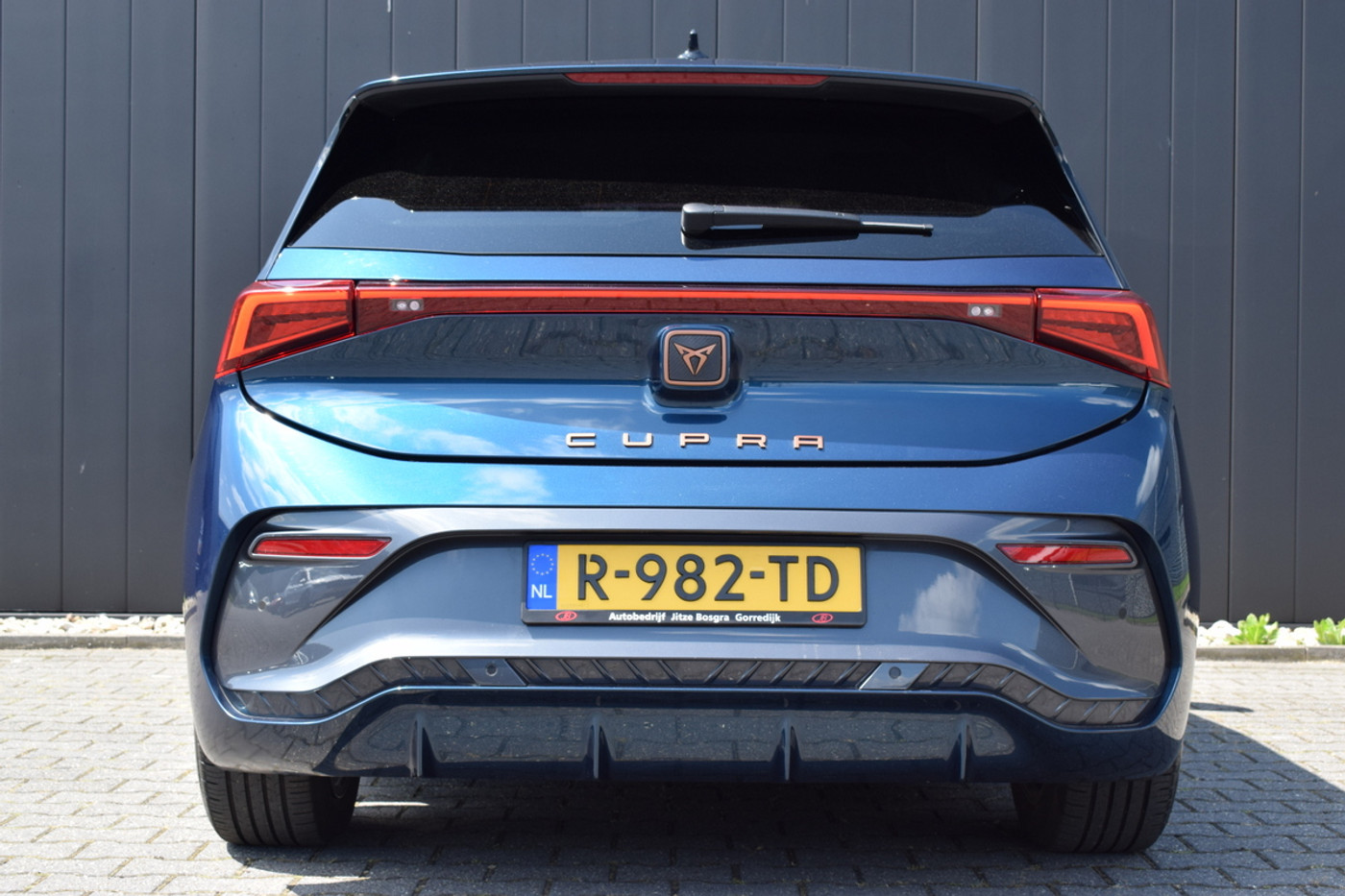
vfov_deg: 25.1
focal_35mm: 54
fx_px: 2017
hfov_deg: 36.9
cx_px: 672
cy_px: 448
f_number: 8
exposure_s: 1/250
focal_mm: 36
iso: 360
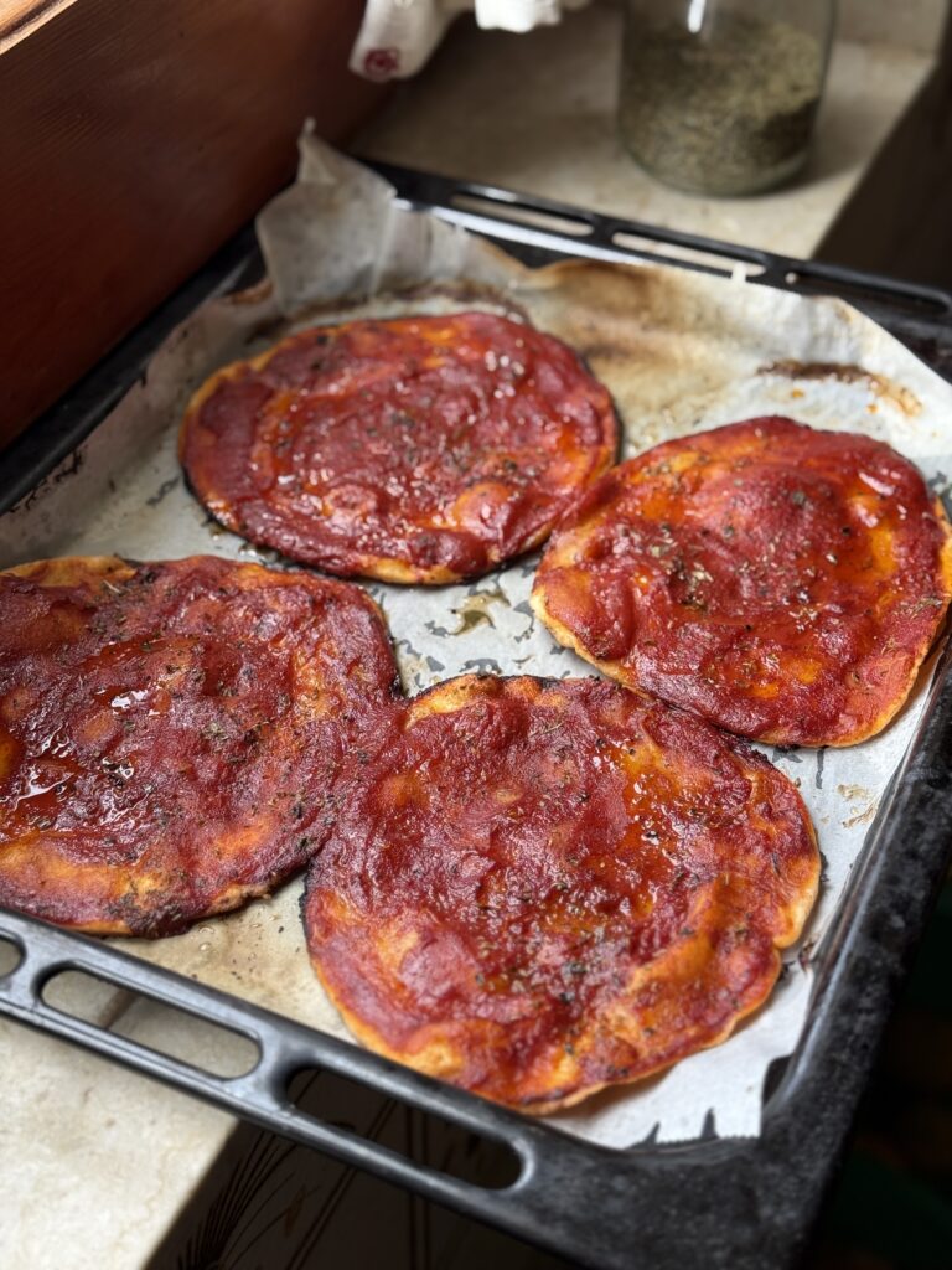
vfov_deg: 39.7
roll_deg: -1.9
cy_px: 635
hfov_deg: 30.3
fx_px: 1760
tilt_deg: -44.5
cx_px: 476
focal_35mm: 48
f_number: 1.78
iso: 50
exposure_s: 1/223
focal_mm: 6.76
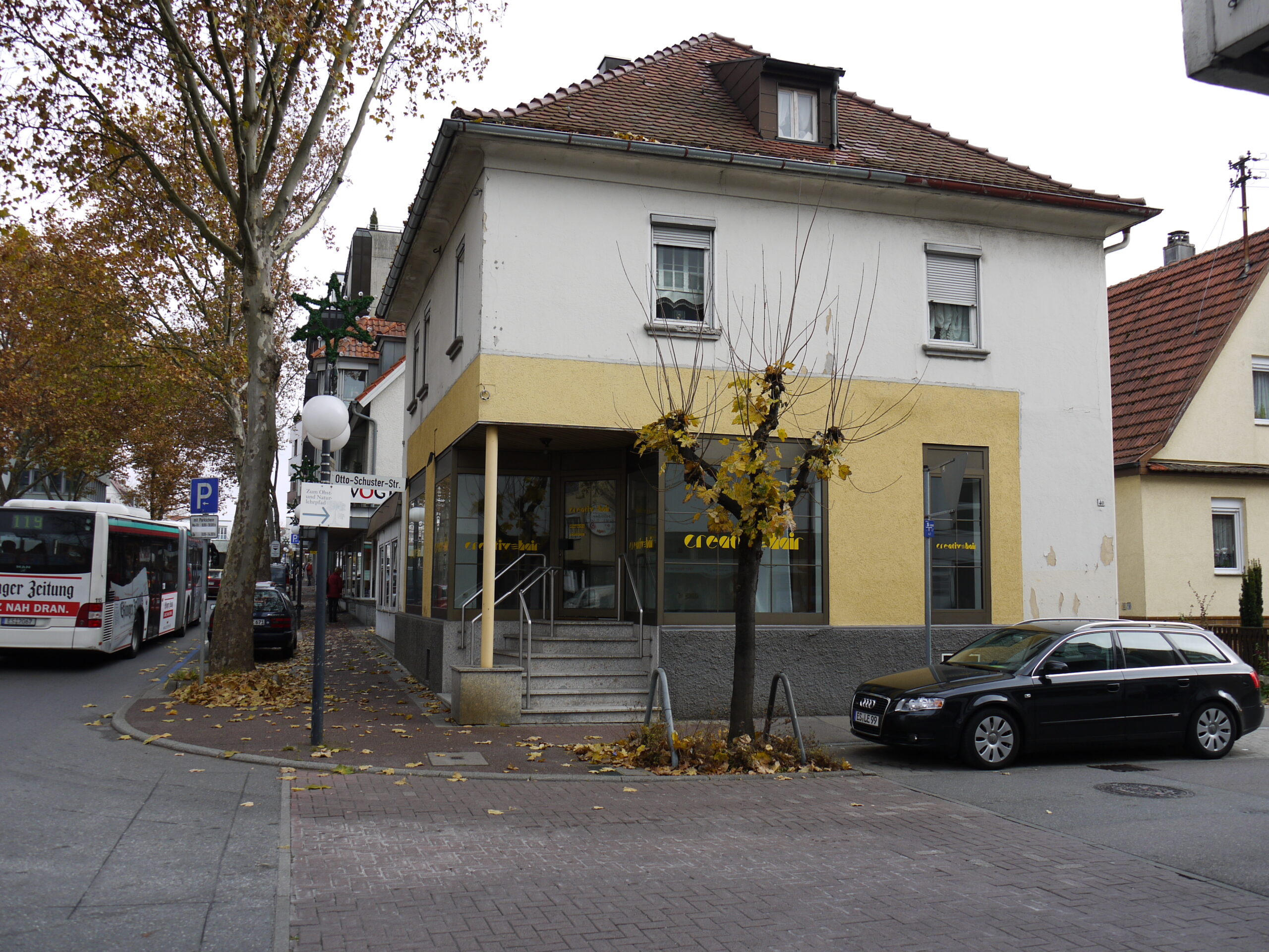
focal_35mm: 32
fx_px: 1173
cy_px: 476
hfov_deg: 56.8
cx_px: 634
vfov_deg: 44.2
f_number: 5
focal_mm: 16
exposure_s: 1/200
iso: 100
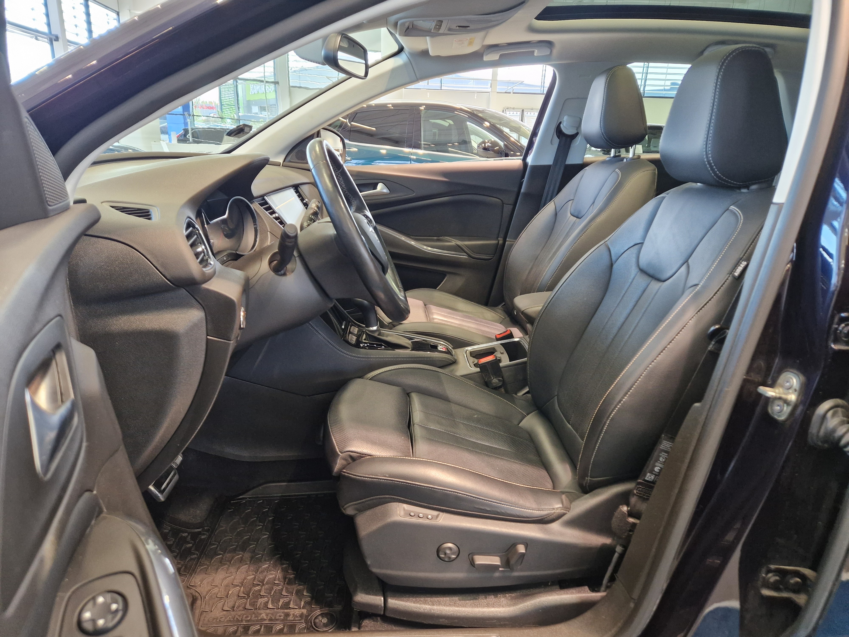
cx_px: 424
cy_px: 318
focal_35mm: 23
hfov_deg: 73.9
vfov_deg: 58.9
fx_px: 564
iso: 250
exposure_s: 1/100
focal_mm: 5.4
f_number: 1.8
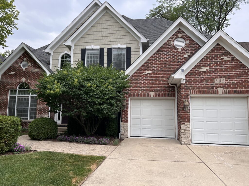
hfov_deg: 67.3
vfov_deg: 53.1
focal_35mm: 26
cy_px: 93
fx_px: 187
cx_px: 124
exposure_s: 1/880
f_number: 1.5
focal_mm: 5.7
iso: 50
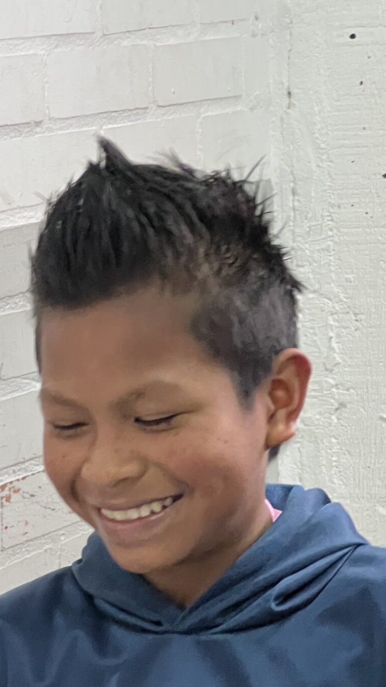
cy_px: 607
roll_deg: +2.6
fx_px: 3240
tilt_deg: -10.5
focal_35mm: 178
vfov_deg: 12.0
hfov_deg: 6.8
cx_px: 67
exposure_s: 1/60
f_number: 2.8
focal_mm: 9
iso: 320
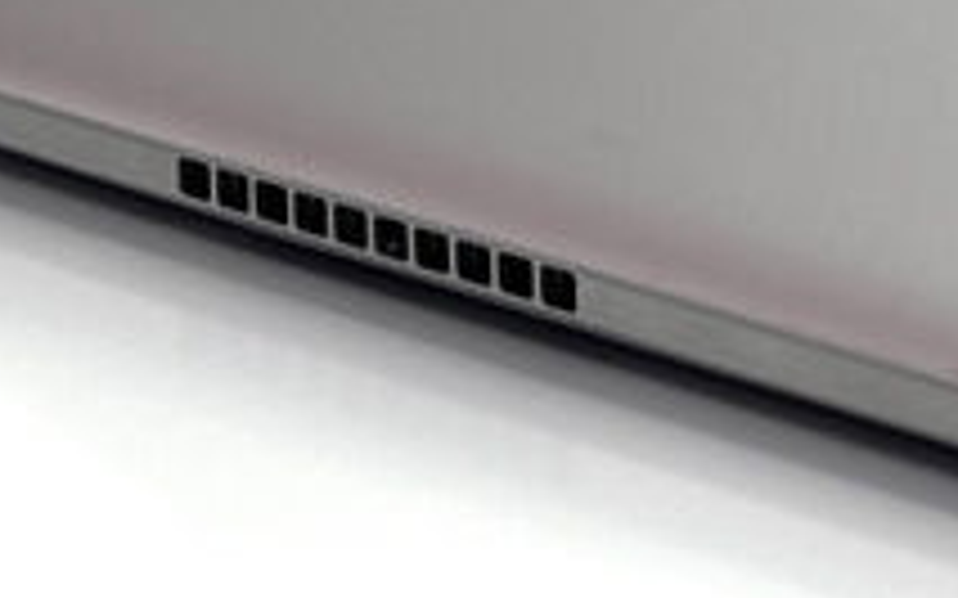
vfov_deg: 6.7
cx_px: 1106
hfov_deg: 10.8
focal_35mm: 191
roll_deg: -0.2
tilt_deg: -10.4
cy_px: -369
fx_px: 4985
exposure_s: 1/134
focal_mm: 6.76
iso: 50
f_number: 1.78
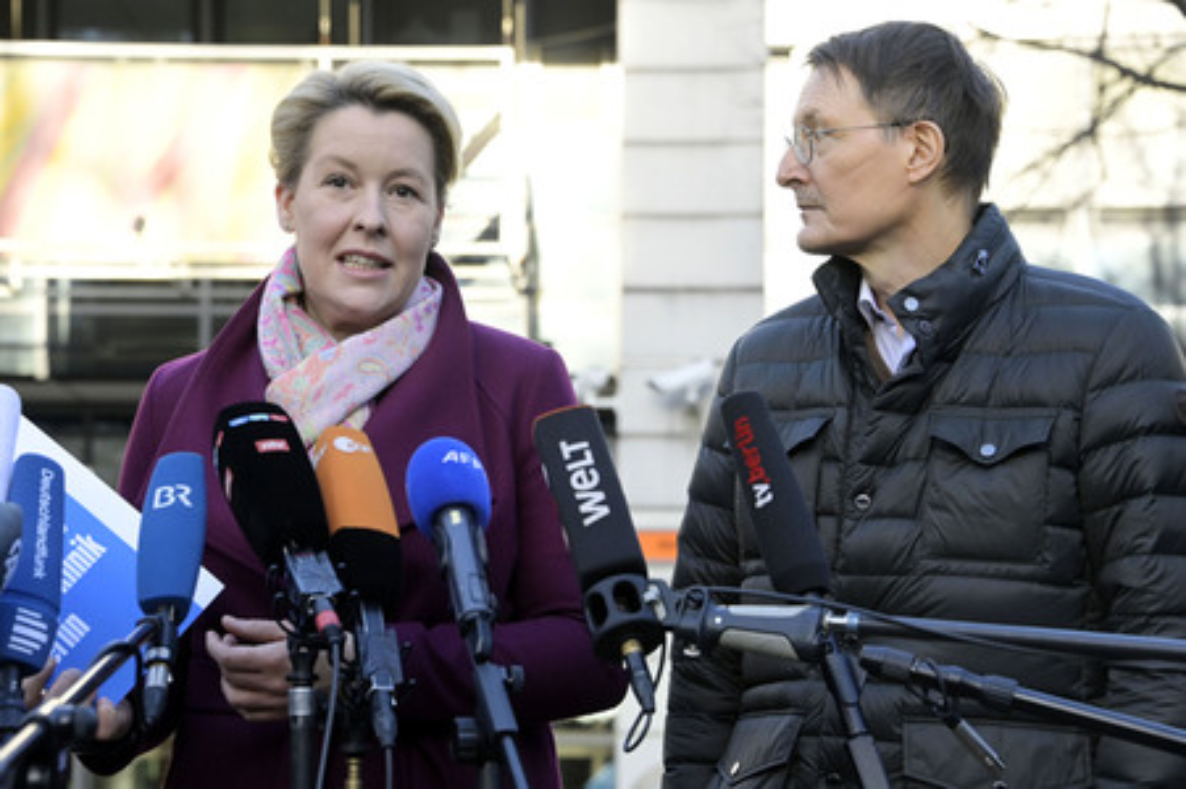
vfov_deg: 13.7
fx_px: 3292
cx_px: 593
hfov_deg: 20.4
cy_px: 394
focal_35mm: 100
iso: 4000
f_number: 6.3
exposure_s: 1/1000
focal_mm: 100
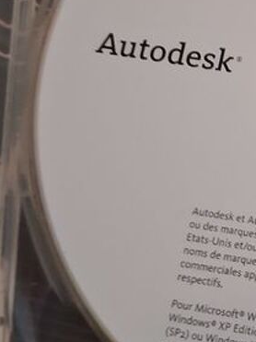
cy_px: 58
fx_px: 957
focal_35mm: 97
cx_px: 370
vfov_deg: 20.0
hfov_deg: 14.3
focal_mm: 4
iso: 500
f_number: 1.8
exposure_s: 1/25
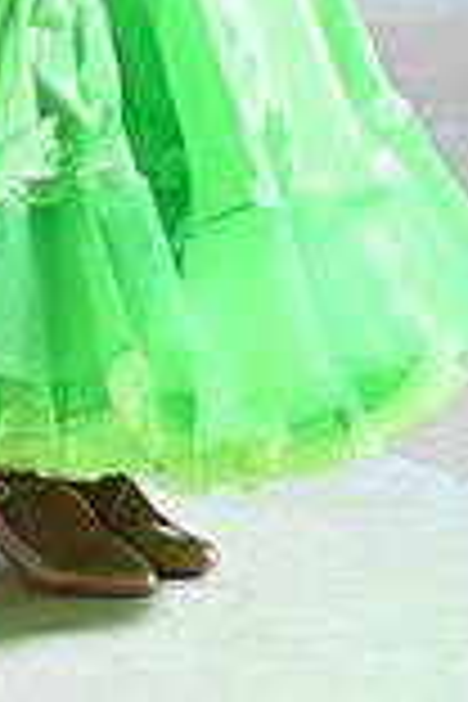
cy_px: -468
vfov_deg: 6.1
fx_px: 6532
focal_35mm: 335
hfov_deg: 4.1
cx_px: 83
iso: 5000
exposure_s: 1/400
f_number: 6.3
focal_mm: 90
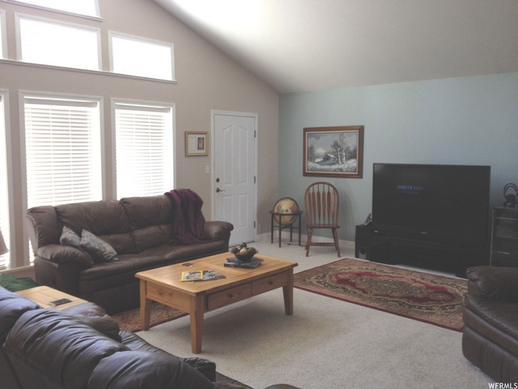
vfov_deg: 40.7
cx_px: 259
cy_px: 194
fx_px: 524
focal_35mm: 35
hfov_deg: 52.6
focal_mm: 4.28
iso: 50
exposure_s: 1/40
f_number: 2.4
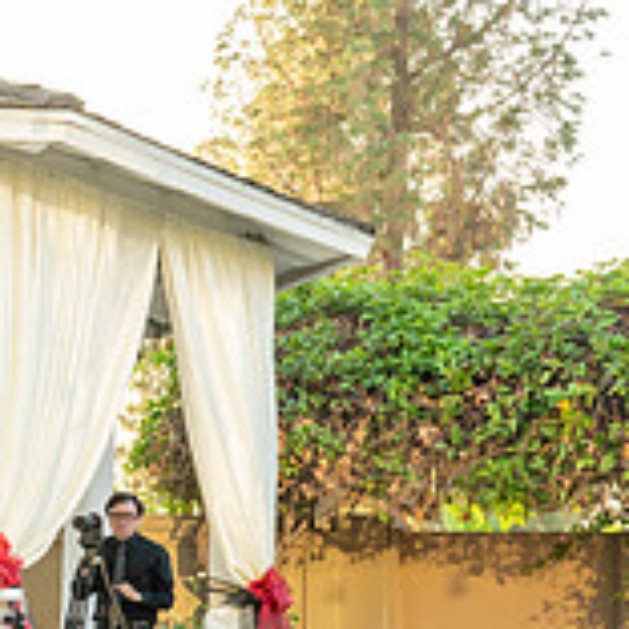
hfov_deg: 18.8
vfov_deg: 22.4
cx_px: -423
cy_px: 530
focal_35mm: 76
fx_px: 1562
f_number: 6.3
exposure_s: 1/200
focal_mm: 24
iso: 500
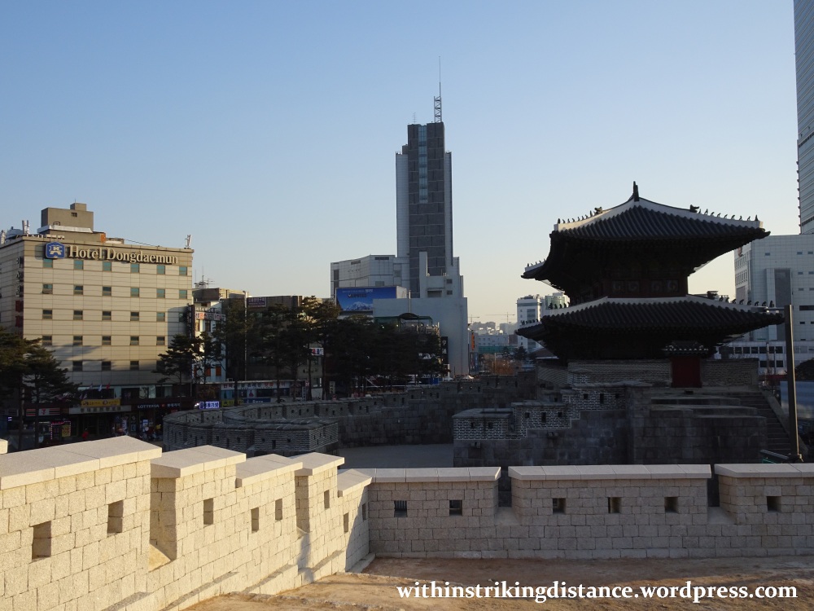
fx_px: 823
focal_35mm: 35
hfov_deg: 52.6
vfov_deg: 40.7
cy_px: 306
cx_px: 407
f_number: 4
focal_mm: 5.98
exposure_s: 1/400
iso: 80
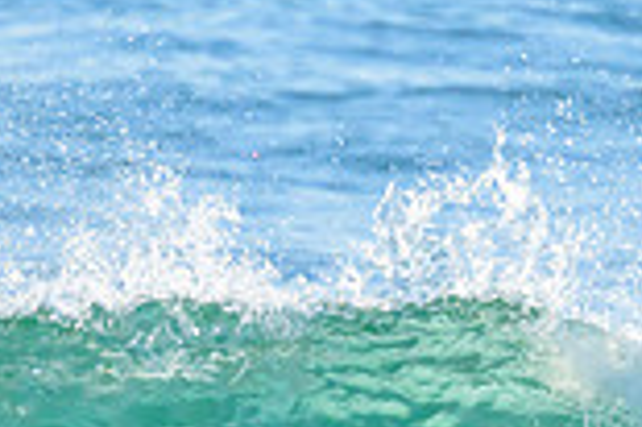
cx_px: 918
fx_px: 55171
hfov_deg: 0.7
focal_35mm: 3097
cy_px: 520
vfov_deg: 0.4
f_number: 11
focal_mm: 640
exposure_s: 1/2000
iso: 1600
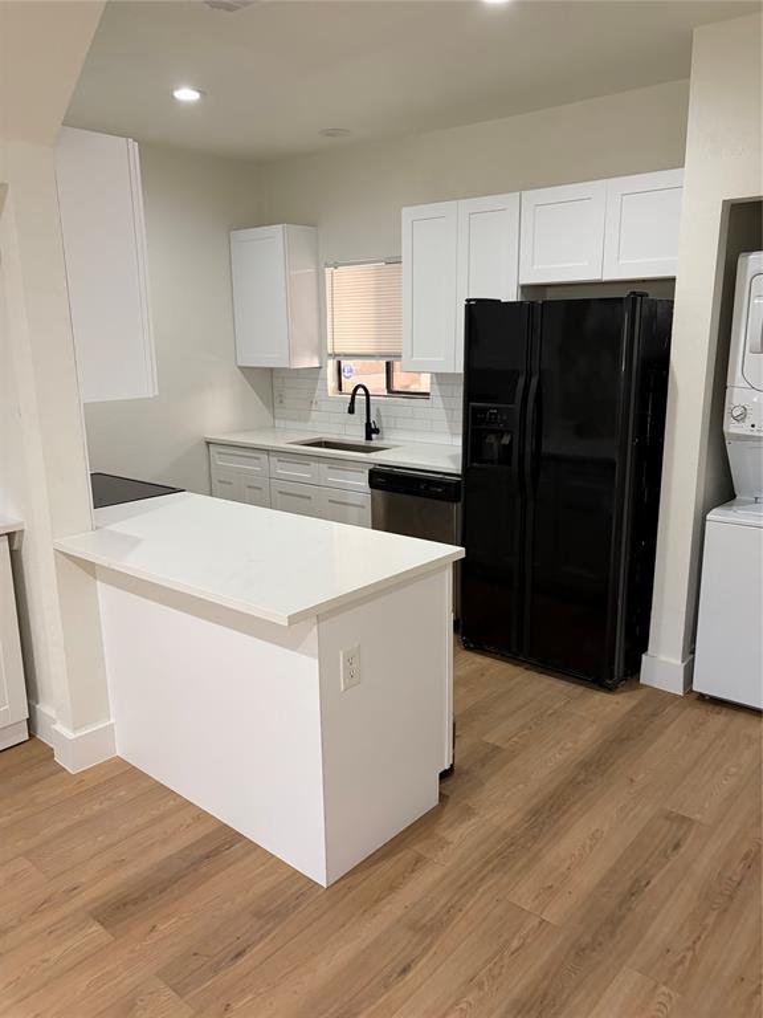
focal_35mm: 26
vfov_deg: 67.3
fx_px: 764
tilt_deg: -14.8
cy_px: 509
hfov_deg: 53.1
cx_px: 382
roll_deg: +0.9
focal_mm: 5.96
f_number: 1.6
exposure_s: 1/60
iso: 250
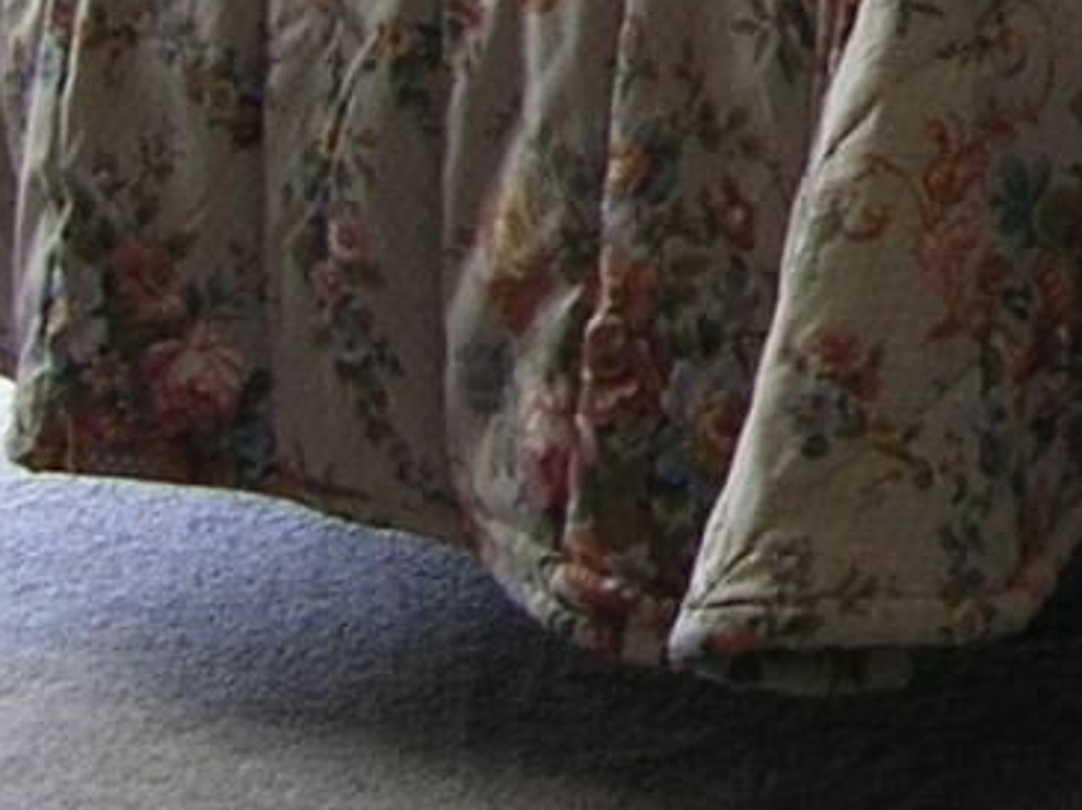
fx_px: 6122
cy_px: -1082
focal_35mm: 196
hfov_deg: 9.4
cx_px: 2267
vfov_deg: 7.2
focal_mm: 5.8
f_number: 2.8
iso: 50
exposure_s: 1/36.5
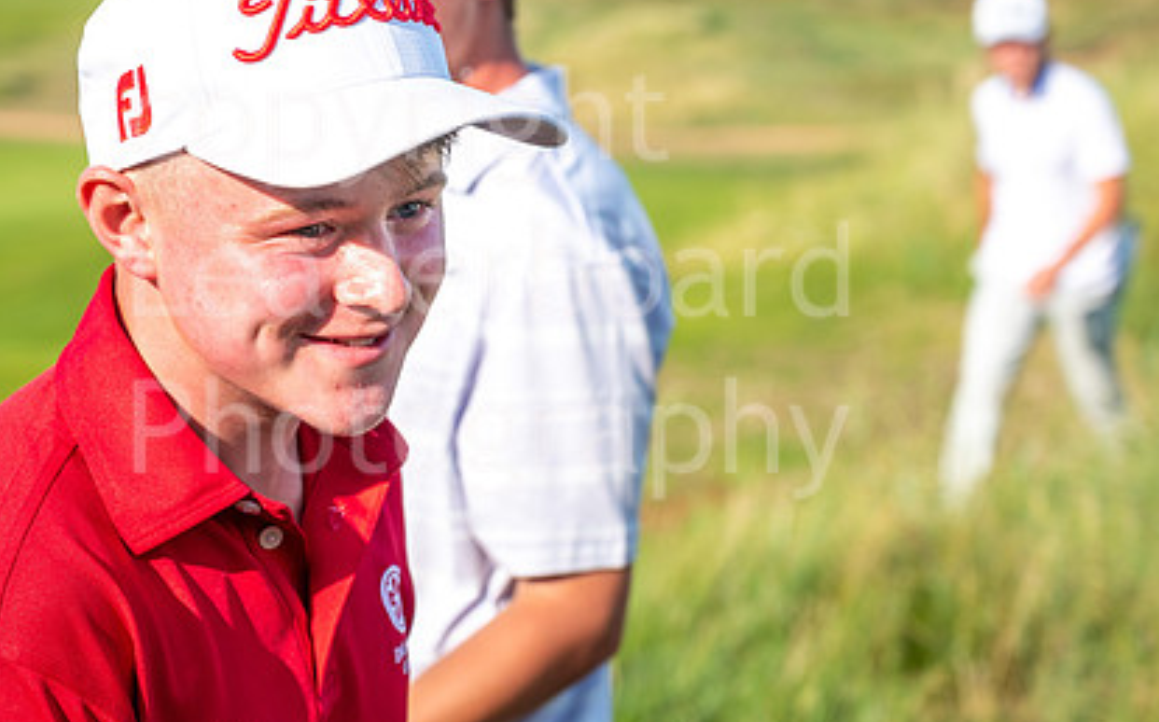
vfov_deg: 13.1
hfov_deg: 20.8
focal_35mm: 100
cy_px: 297
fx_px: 3156
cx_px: 496
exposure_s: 1/640
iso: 100
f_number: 4.5
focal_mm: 70
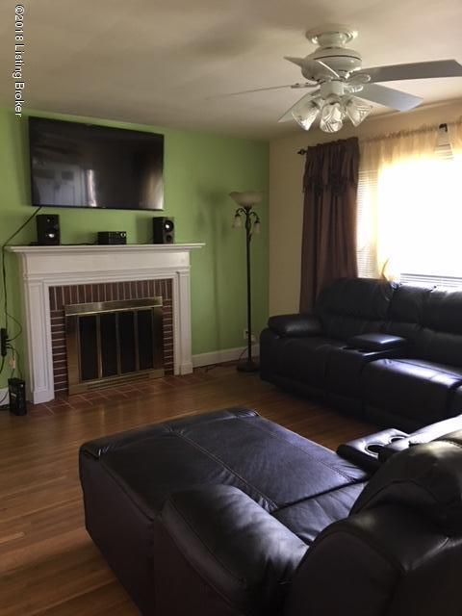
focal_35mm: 29
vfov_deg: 61.7
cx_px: 231
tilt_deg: -7.7
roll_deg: -0.1
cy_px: 308
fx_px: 516
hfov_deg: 48.2
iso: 50
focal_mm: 4.15
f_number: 2.2
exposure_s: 1/4
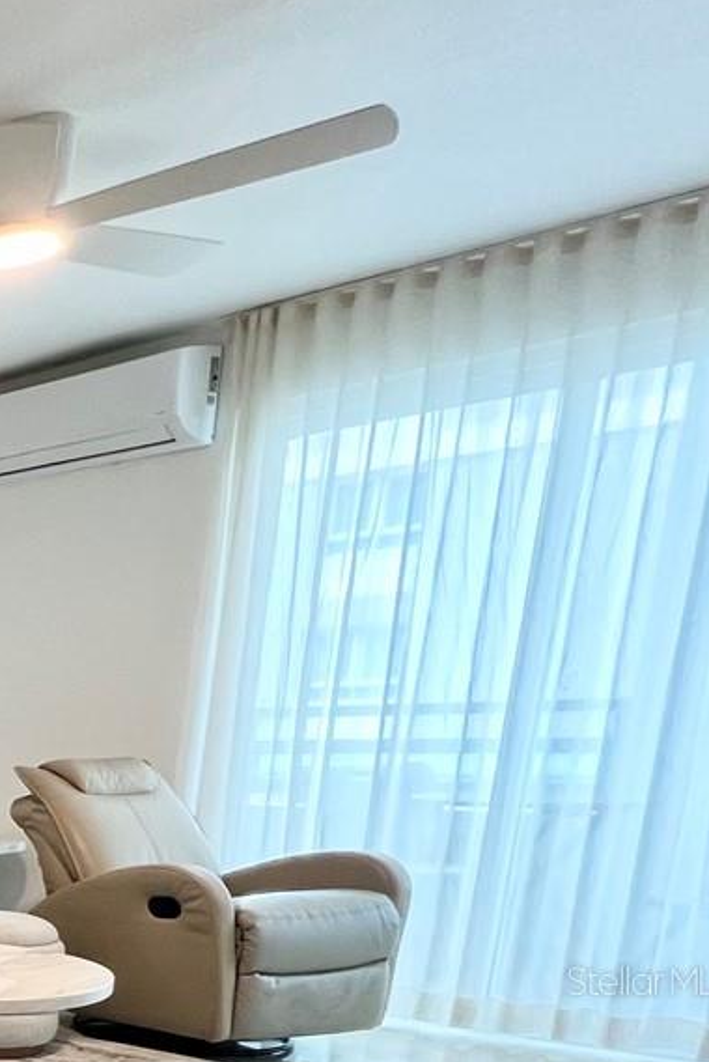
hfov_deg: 18.7
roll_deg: +2.7
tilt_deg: -12.2
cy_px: 980
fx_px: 1121
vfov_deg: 45.3
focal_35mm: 38
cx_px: -750
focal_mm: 1.57
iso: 200
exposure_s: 1/120
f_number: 1.8
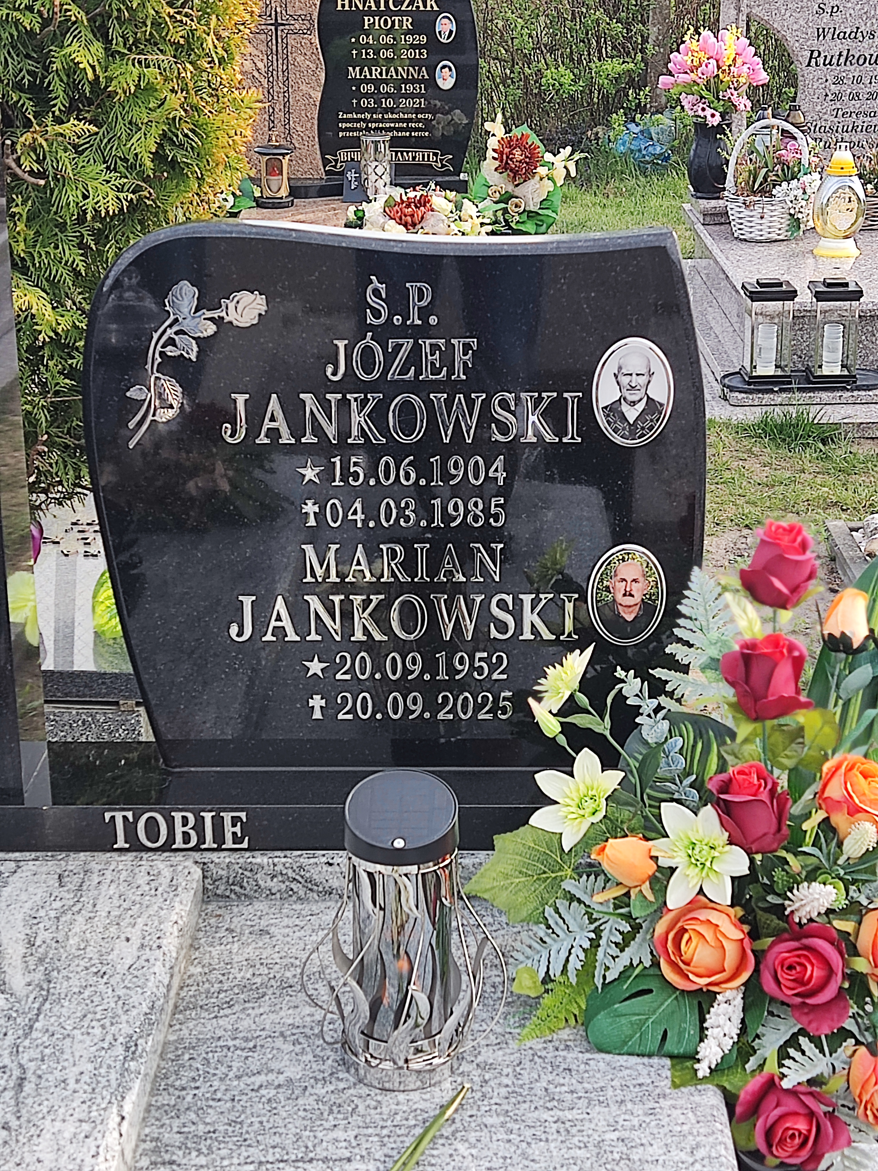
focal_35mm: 59
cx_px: 439
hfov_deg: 24.8
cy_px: 586
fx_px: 1995
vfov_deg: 32.7
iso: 50
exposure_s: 1/298
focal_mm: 4.71
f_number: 1.79
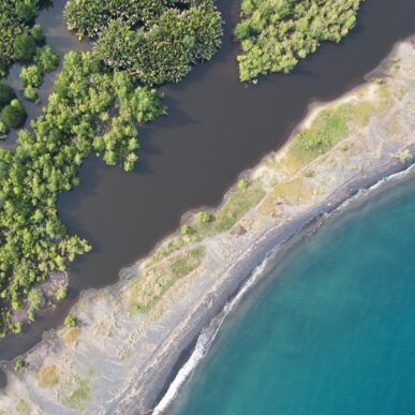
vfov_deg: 55.6
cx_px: 116
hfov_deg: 53.7
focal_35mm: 29
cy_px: 210
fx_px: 393
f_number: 2.8
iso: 100
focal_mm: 8.38
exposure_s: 1/350
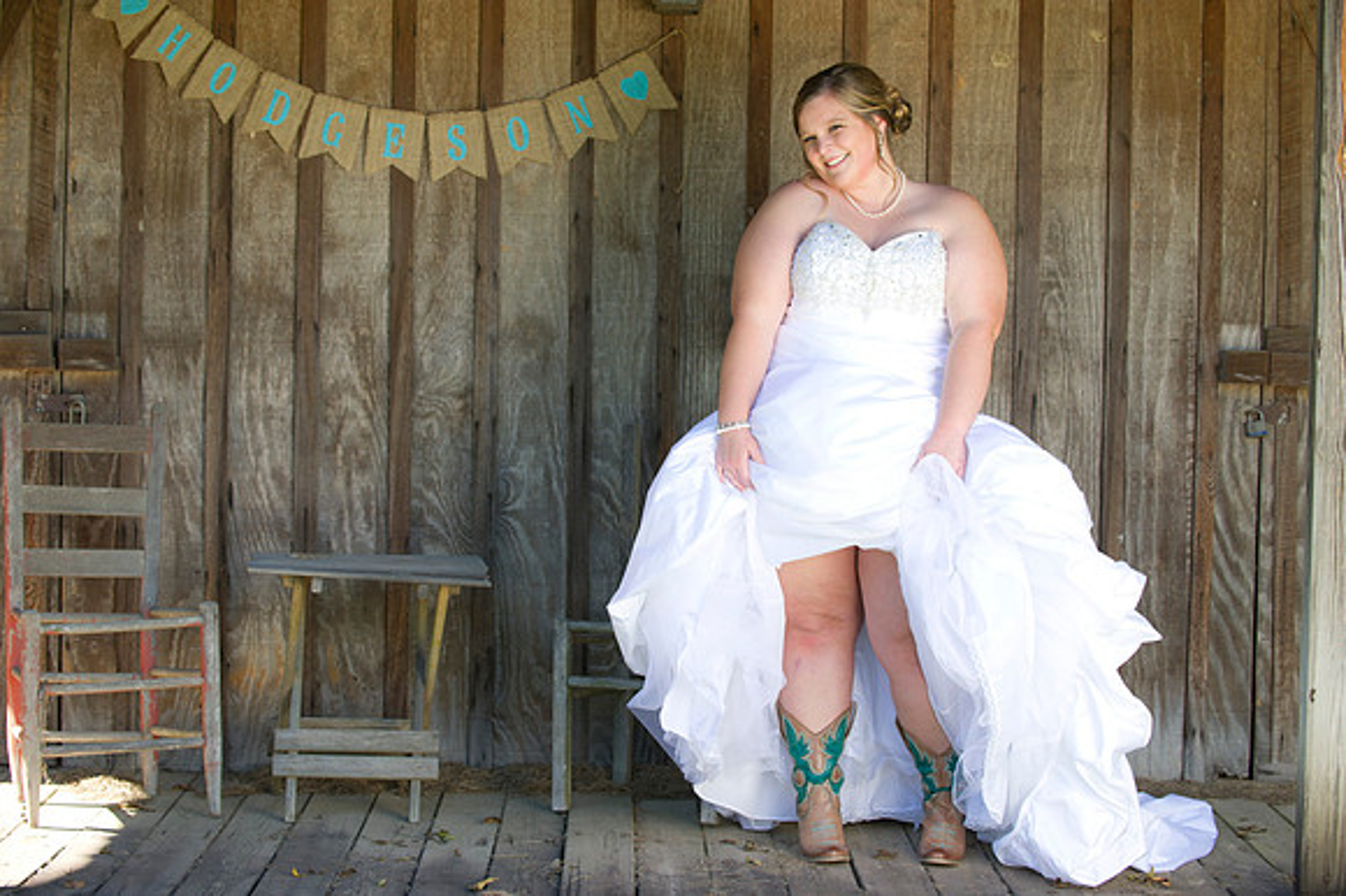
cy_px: 448
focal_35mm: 78
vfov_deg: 17.5
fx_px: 2915
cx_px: 673
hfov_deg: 26.0
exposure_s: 1/125
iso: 200
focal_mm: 78
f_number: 4
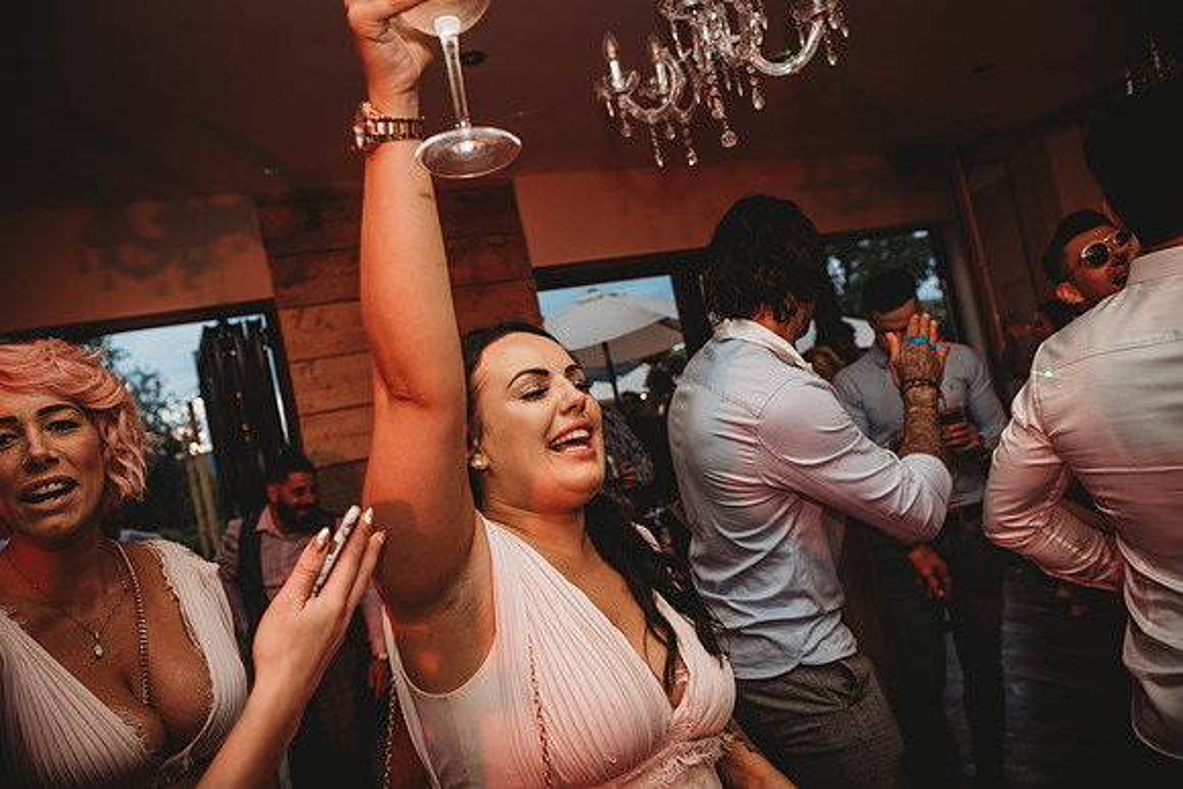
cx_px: 592
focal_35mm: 24
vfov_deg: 53.2
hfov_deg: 73.7
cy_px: 394
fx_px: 789
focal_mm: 24
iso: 400
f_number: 4
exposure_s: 1/80
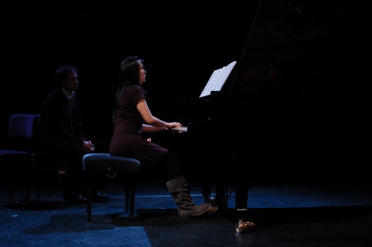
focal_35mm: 52
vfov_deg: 25.7
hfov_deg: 37.9
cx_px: 186
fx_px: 542
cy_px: 124
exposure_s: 1/60
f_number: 4
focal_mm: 35
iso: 1600
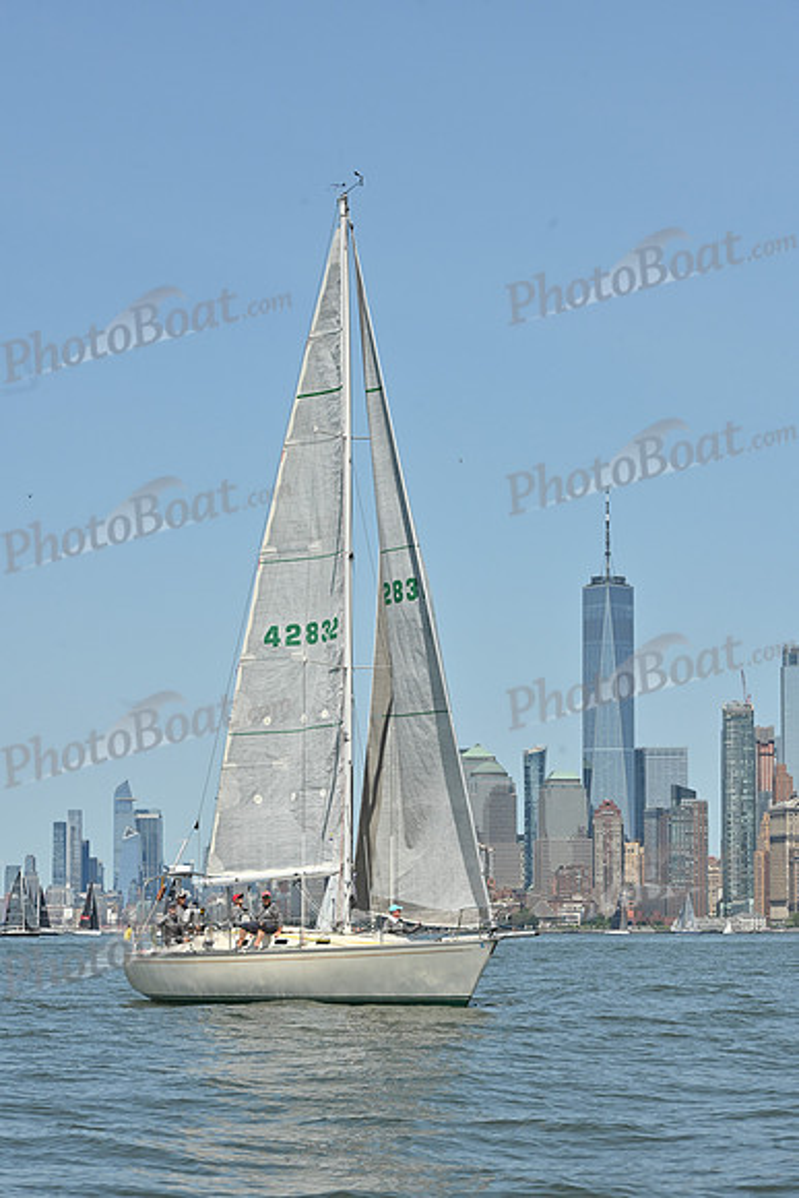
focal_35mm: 100
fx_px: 3327
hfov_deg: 13.7
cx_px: 400
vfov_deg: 20.4
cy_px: 599
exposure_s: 1/1000
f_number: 11
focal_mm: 100
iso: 320
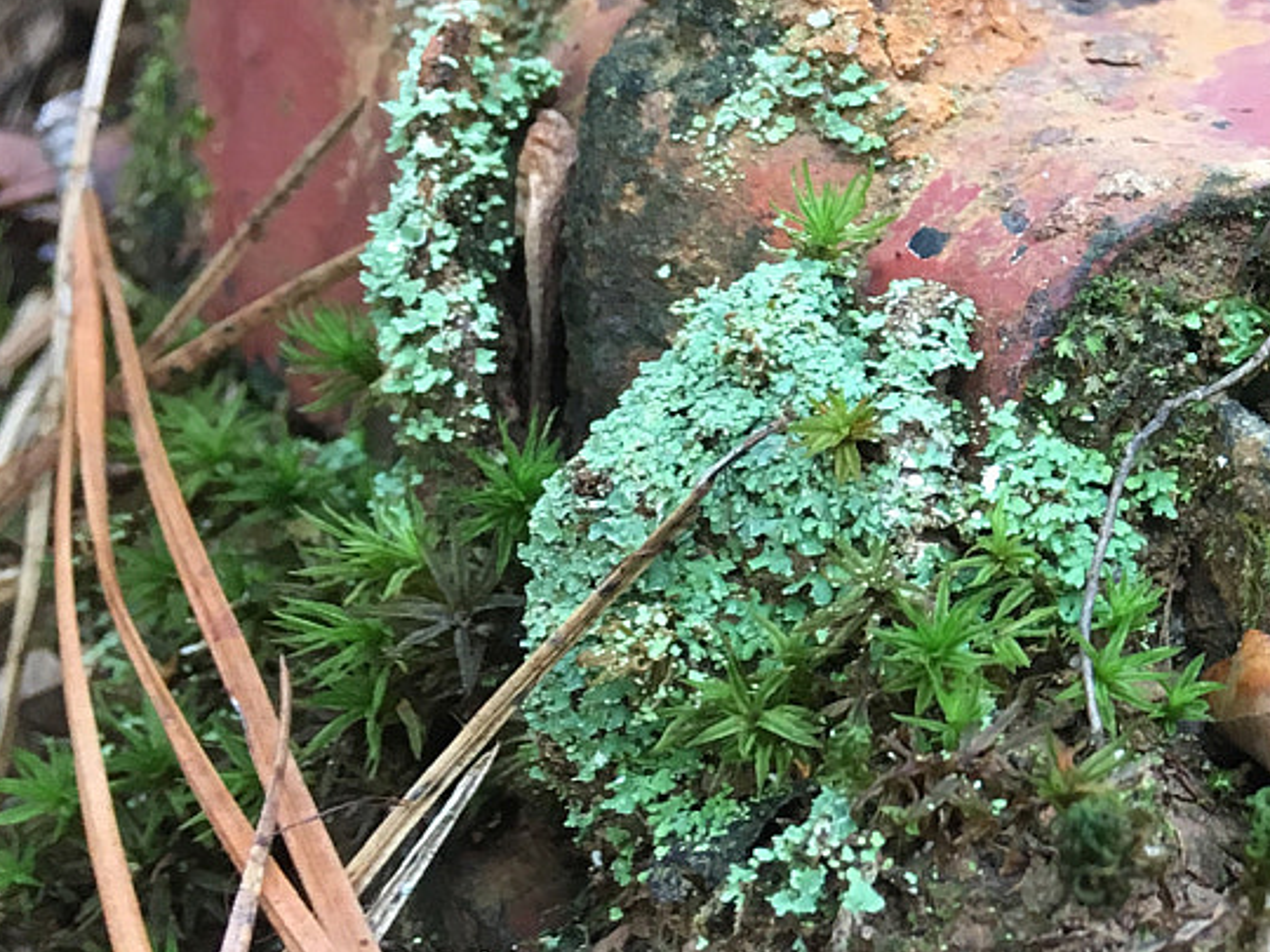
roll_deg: +1.3
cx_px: 1696
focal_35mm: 86
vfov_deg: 17.1
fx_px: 3155
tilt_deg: -33.0
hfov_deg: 20.6
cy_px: 282
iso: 50
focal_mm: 4.15
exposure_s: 1/30
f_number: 2.2
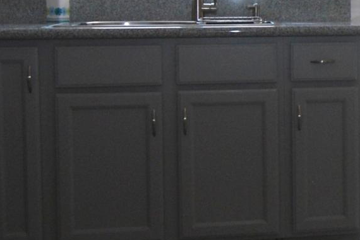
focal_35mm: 79
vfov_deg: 17.1
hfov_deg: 23.9
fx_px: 791
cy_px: 33
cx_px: 400
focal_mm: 10
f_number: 5
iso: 200
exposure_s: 1/100
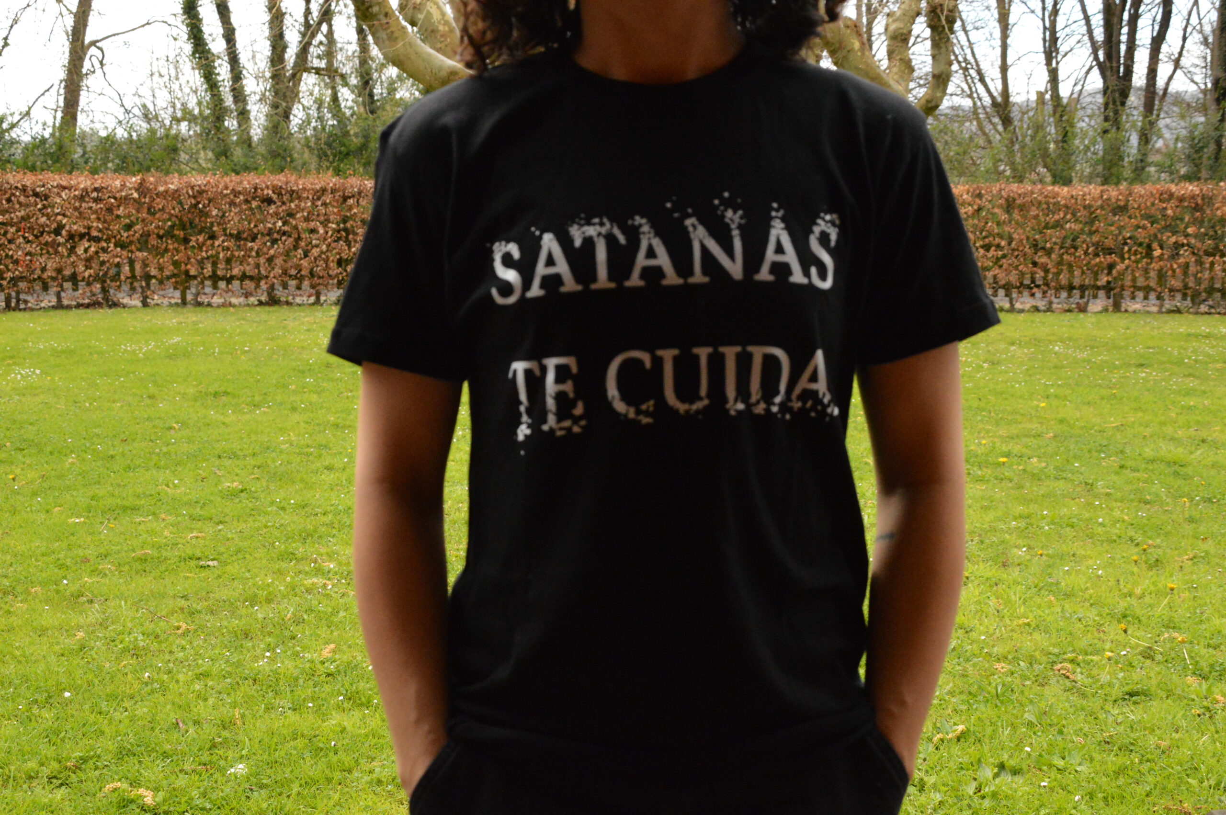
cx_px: 613
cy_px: 408
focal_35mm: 48
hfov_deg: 41.1
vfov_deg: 28.0
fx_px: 1633
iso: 3200
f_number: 7.1
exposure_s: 1/1250
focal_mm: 32
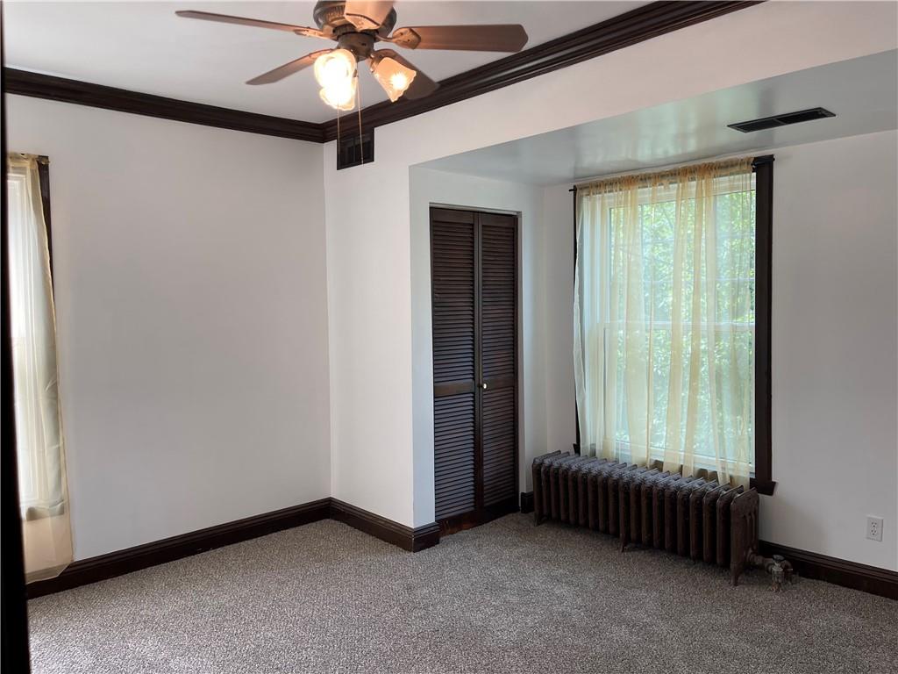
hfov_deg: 67.3
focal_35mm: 26
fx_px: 674
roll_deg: +0.9
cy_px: 337
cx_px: 449
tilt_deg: -3.2
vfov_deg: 53.1
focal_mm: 5.1
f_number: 1.6
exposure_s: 1/120
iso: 50
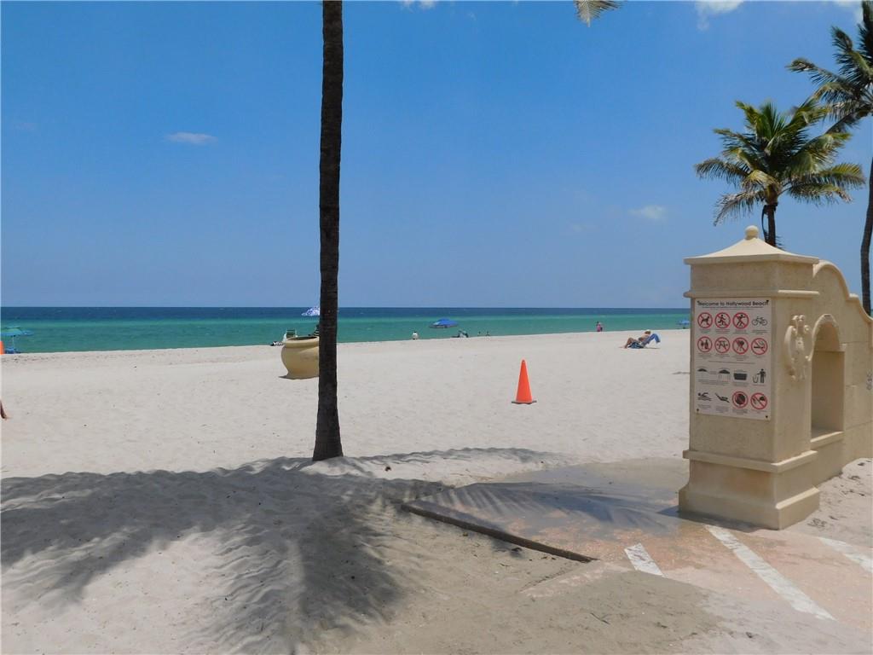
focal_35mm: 30
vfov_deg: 46.8
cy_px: 328
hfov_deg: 60.0
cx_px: 436
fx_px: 757
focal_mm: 5.3
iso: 125
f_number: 6.4
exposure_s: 1/800
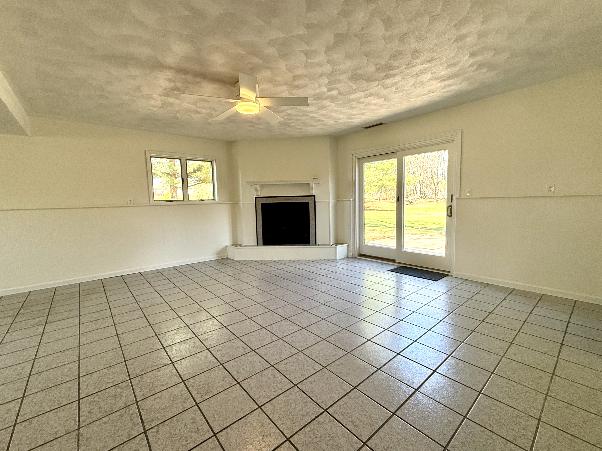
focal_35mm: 14
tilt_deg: -4.9
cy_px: 226
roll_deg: +4.1
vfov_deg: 85.7
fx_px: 243
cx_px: 301
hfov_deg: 102.1
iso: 125
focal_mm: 2.22
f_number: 2.2
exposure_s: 1/120
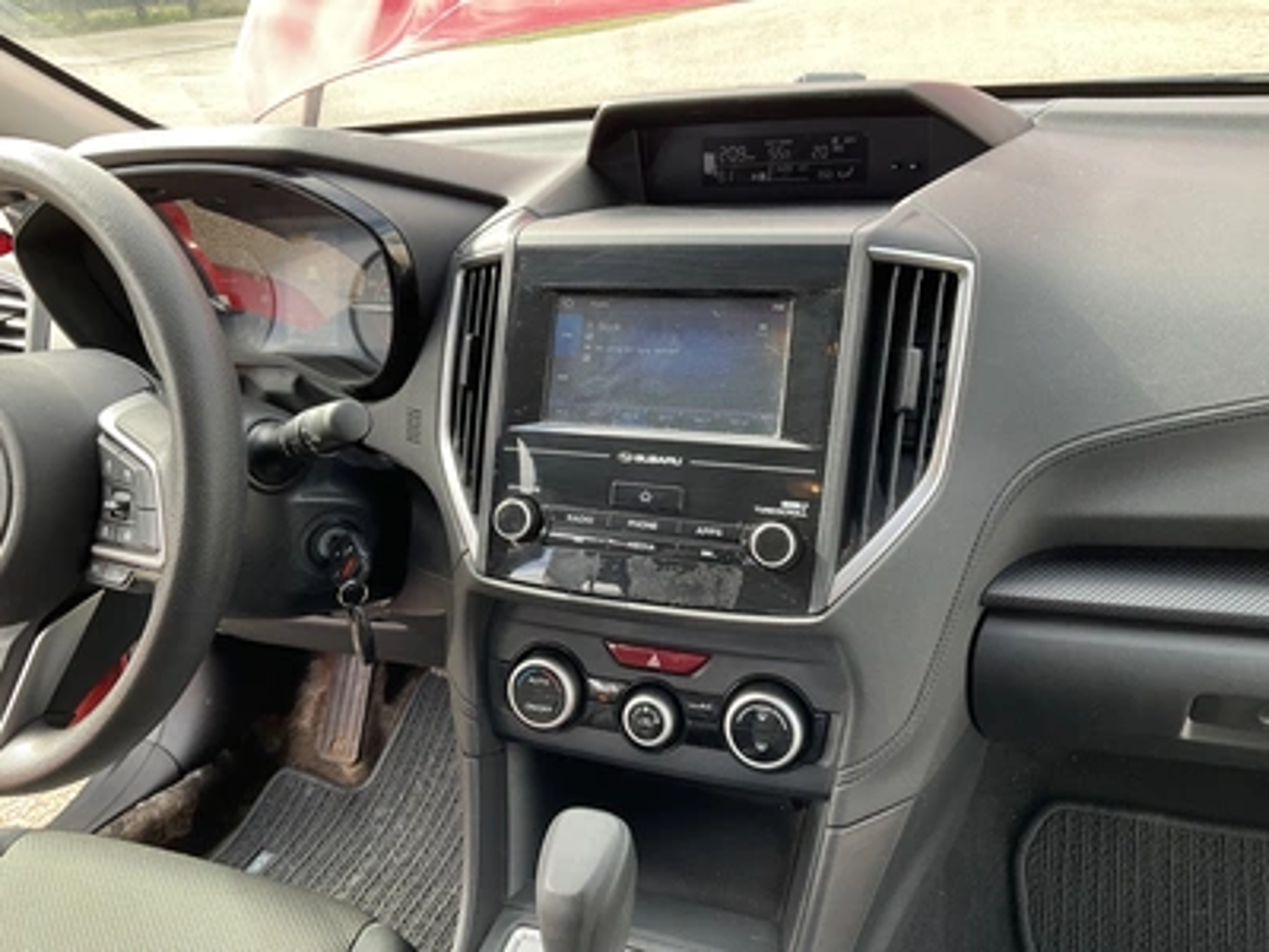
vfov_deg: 48.2
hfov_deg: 61.7
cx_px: 634
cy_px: 476
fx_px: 1063
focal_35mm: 29
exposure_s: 1/122
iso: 40
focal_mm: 3
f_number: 1.8
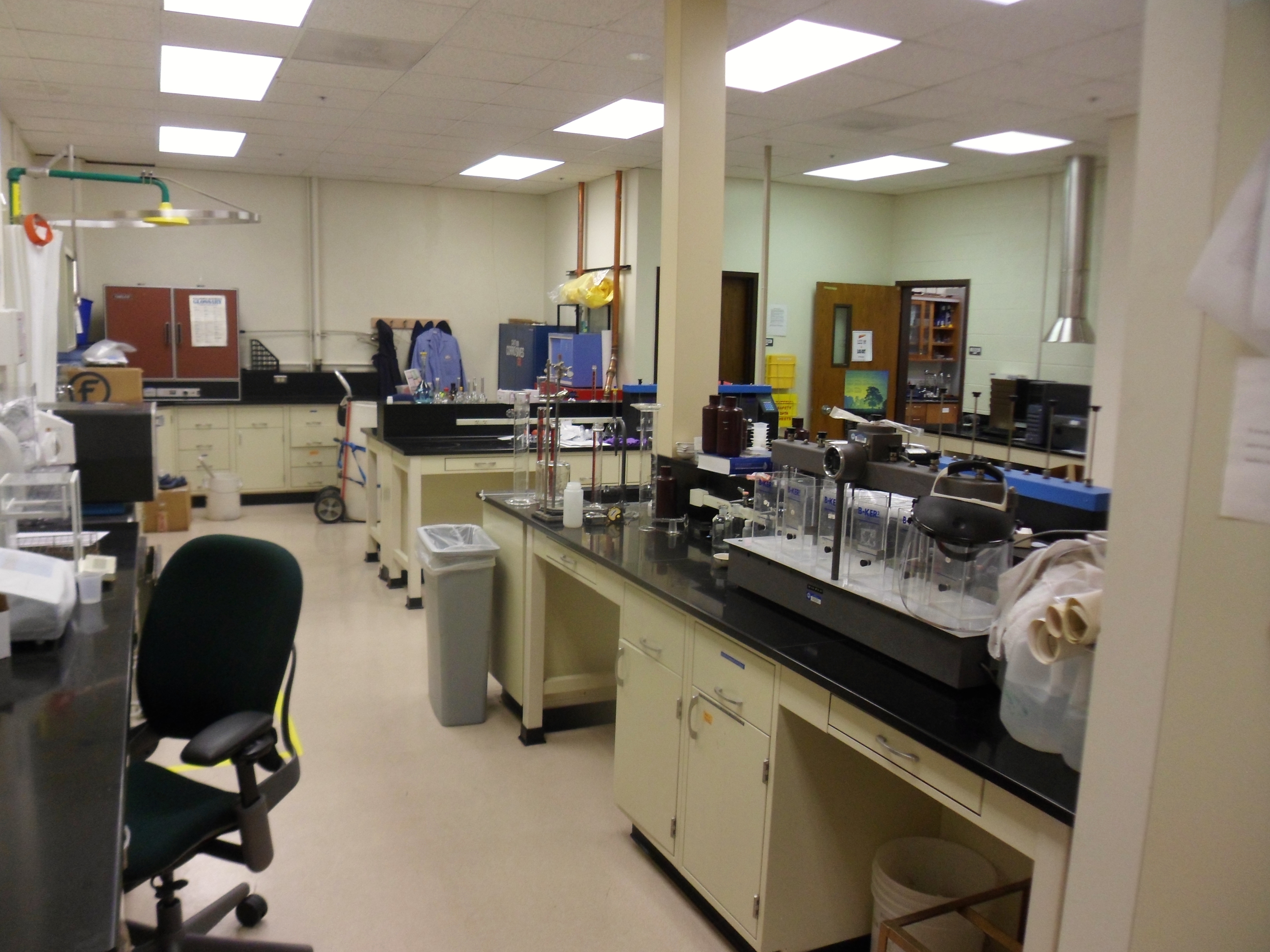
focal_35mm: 27
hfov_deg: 65.3
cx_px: 635
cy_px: 476
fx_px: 991
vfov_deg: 51.4
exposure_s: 1/30
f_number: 3.3
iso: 200
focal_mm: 4.9
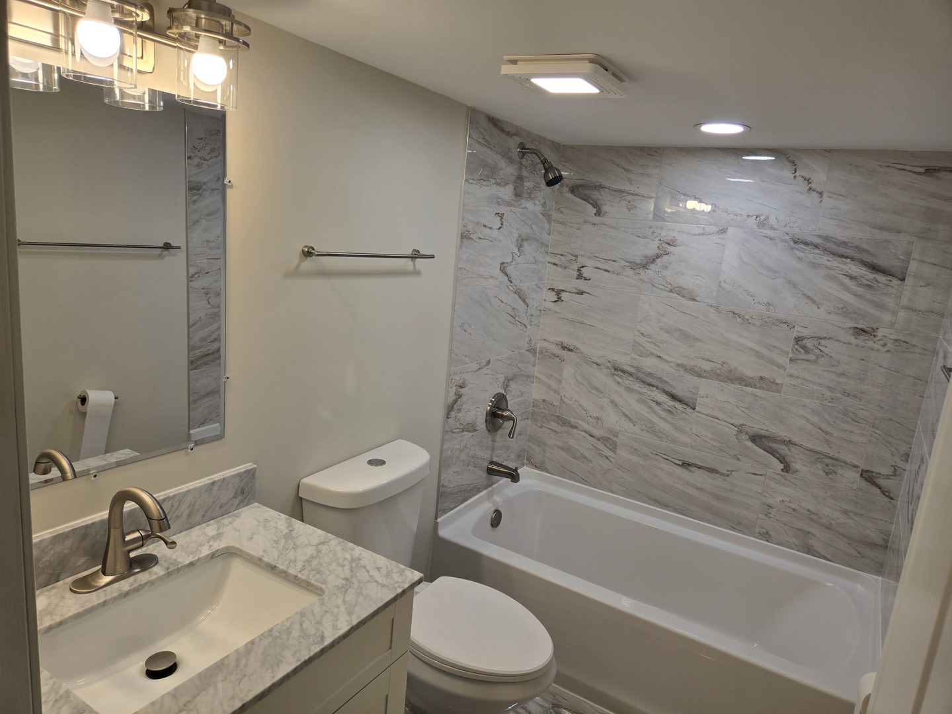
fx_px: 633
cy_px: 357
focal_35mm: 23
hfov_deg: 73.9
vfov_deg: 58.9
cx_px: 476
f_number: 1.8
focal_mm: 5.4
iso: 25
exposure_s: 1/129
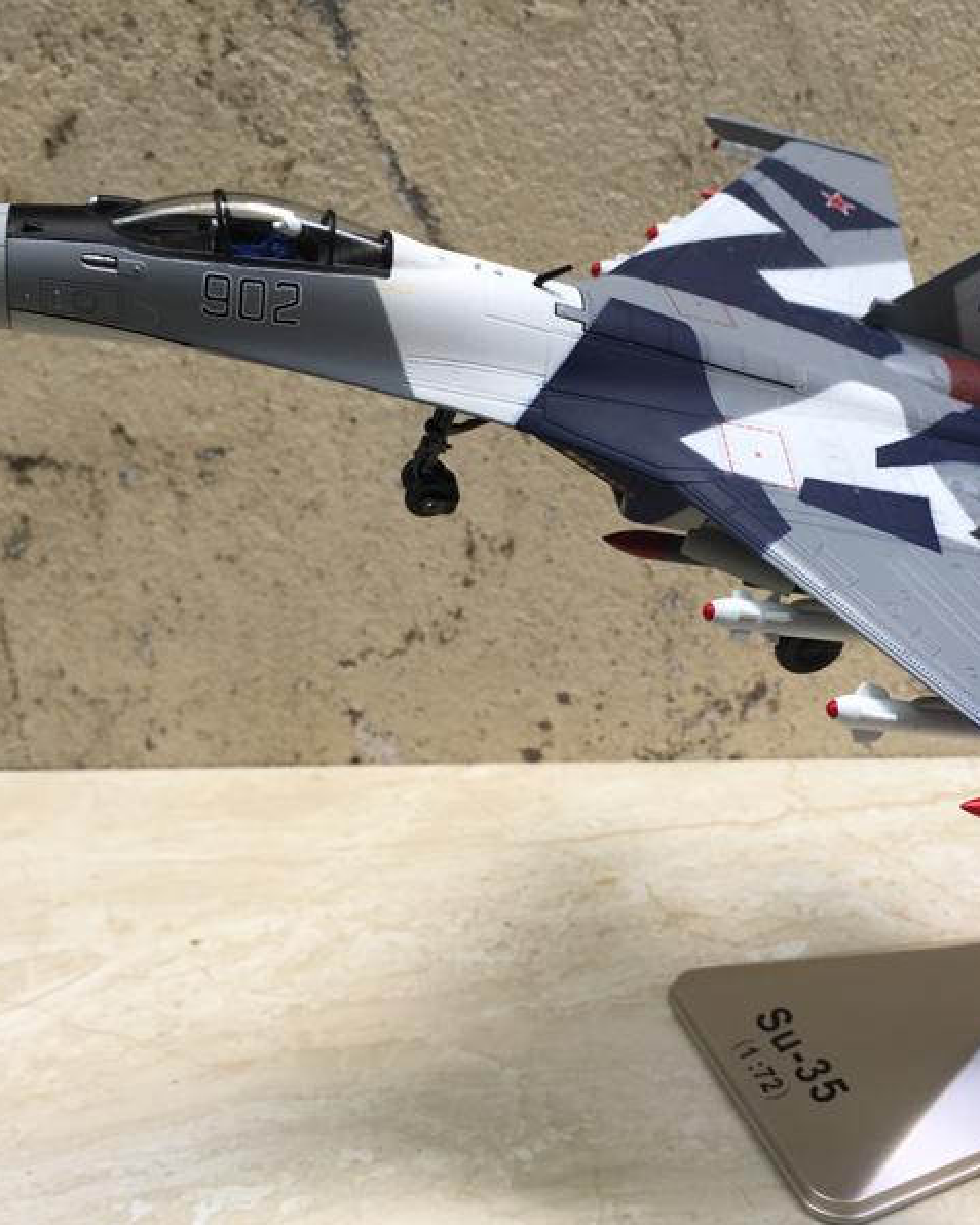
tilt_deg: -21.3
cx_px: 579
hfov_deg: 39.0
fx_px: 1377
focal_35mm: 38
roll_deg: -0.5
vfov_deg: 47.9
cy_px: 615
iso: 32
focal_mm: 4.15
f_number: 2.2
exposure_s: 1/50
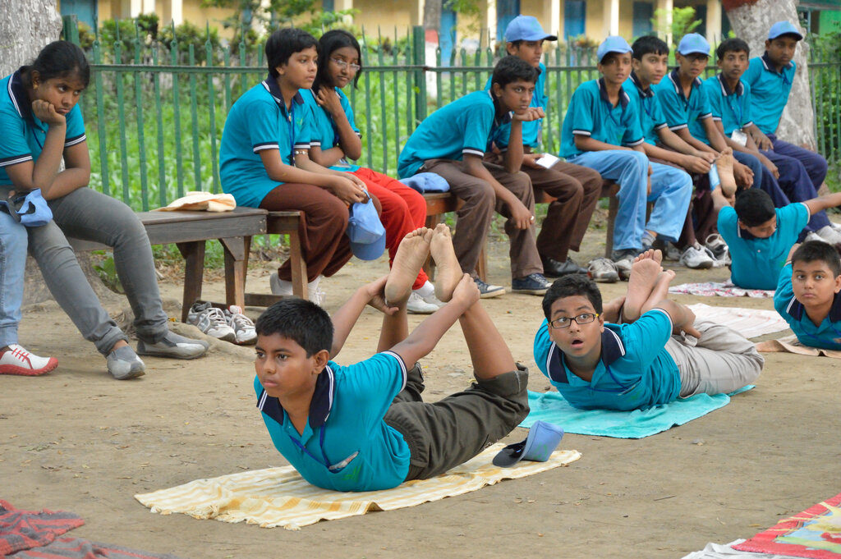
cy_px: 280
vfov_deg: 13.8
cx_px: 420
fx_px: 2311
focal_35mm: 99
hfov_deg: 20.6
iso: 3200
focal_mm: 66
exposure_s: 1/400
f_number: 5.3
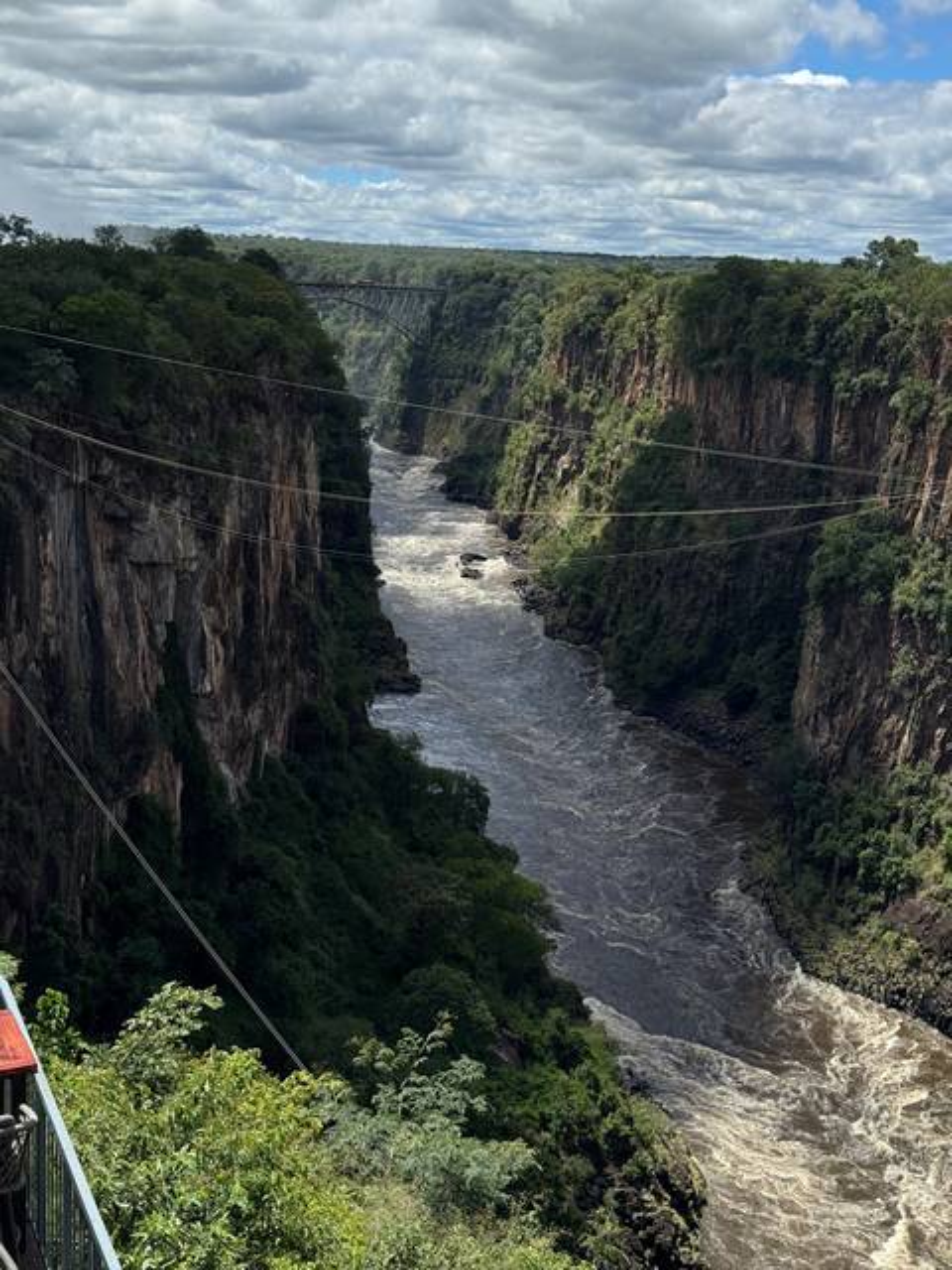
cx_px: 476
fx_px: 1760
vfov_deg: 39.7
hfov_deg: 30.3
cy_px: 635
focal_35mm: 48
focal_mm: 6.76
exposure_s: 1/6410
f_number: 1.78
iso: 64
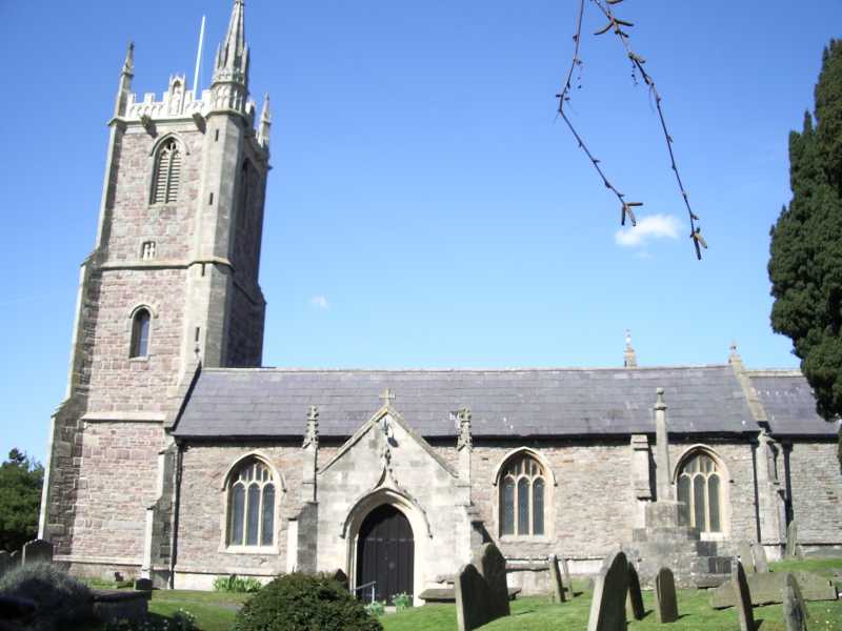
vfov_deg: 40.7
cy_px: 316
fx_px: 851
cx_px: 421
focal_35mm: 35
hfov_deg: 52.6
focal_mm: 5.8
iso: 50
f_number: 4.3
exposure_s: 1/320
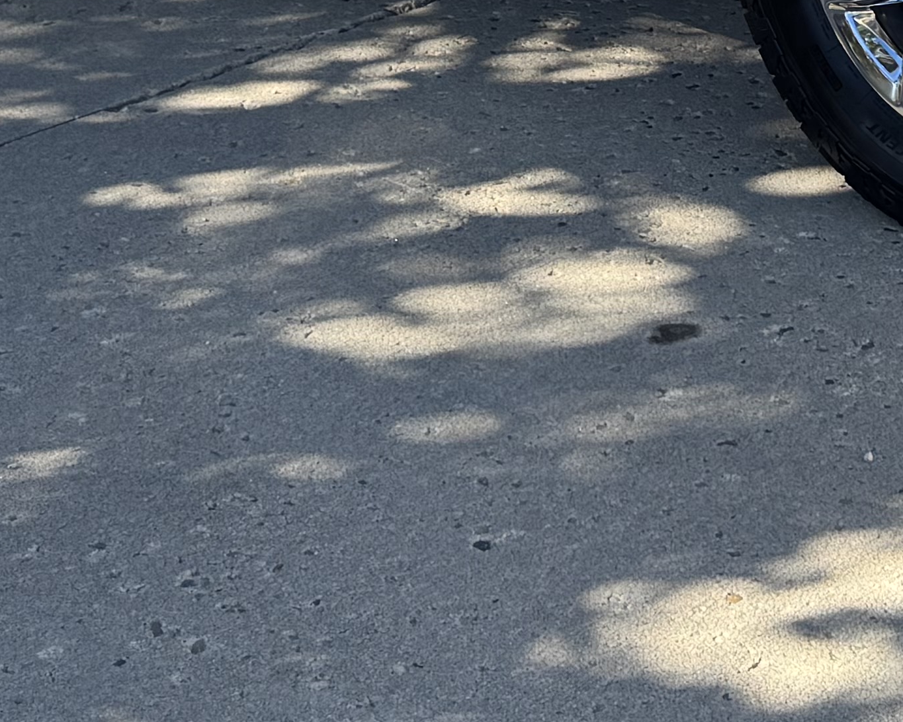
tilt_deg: -10.5
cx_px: 697
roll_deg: -0.1
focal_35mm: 98
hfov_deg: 19.4
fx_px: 2619
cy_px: -548
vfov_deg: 14.1
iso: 80
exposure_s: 1/802
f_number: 1.78
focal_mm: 6.76
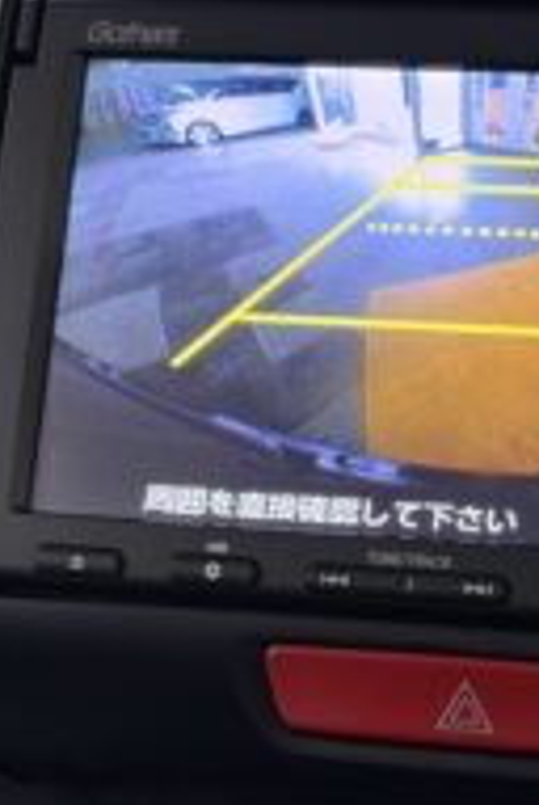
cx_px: 590
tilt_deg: -14.0
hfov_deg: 13.6
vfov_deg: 20.5
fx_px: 2215
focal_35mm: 99
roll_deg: +2.6
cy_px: 306
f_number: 1.6
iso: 125
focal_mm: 5.96
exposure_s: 1/33
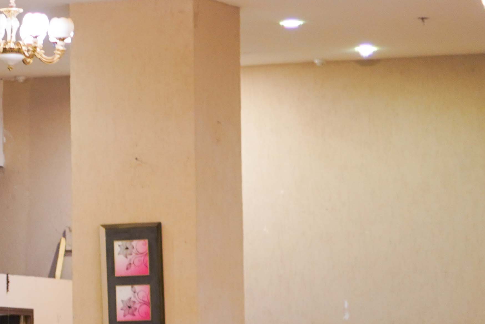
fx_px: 3072
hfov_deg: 8.5
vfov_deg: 6.0
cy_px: 99
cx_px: -537
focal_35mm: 228
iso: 400
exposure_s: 1/40
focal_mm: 50
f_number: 1.8
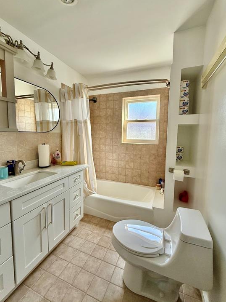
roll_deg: -1.4
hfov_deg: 81.8
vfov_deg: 98.1
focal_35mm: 15
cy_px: 146
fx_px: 131
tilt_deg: -4.2
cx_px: 114
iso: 100
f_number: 2.2
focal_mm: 2.22
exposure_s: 1/99
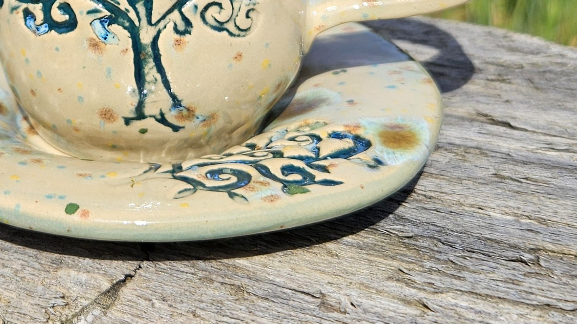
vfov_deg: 26.1
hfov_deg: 47.2
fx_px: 643
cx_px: 172
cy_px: -37
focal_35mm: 42
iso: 25
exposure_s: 1/2000
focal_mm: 5.4
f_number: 1.8
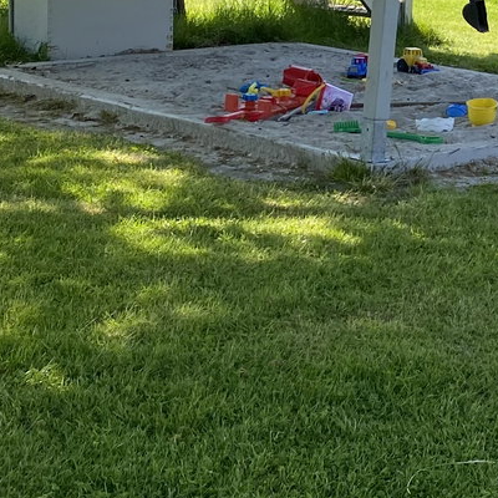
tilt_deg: -4.9
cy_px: -2
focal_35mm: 92
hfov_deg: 18.2
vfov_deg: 18.4
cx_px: 553
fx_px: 1497
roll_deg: -2.8
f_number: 1.8
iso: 32
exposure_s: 1/912
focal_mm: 4.25
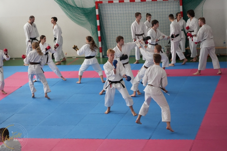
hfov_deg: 19.5
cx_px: 114
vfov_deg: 13.0
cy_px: 76
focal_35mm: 105
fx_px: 662
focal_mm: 105
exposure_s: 1/400
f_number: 4
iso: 3200
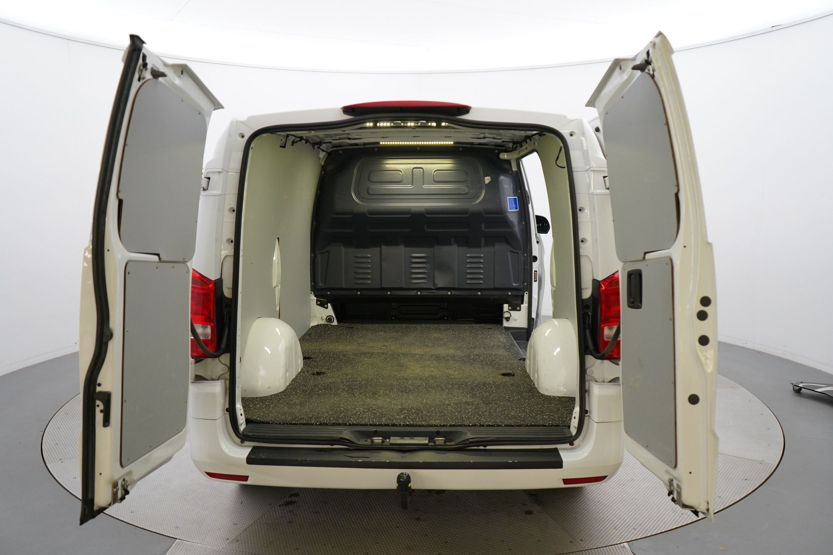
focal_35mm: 29
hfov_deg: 63.7
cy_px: 278
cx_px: 416
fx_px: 671
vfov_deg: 45.0
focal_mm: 29
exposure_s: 1/160
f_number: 3.5
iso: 2500
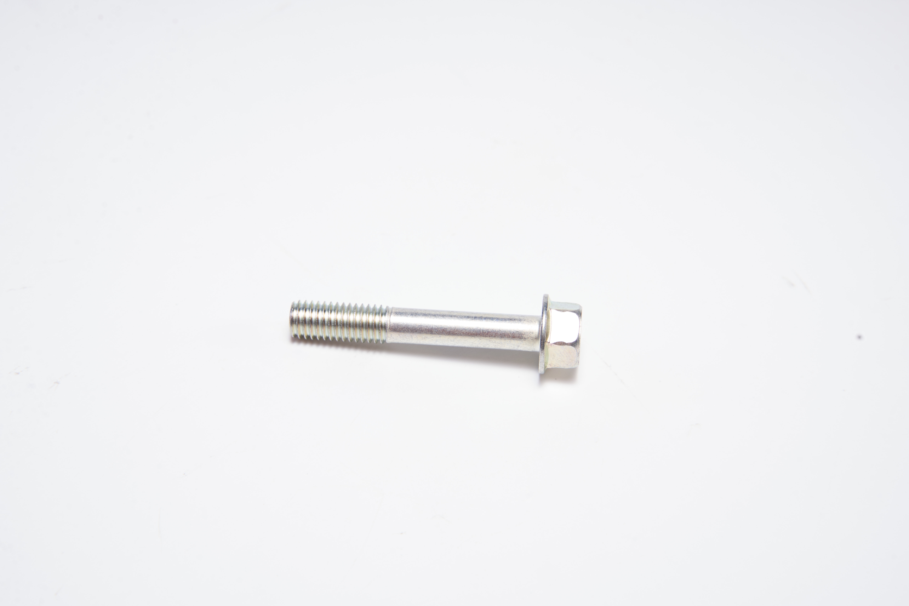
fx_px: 1894
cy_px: 303
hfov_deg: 27.0
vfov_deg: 18.2
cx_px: 454
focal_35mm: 75
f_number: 14
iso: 80
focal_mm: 75
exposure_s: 1/100
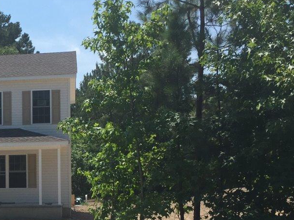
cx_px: -44
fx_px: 586
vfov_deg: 21.1
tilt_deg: +2.7
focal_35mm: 69
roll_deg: -1.1
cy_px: 170
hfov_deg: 25.7
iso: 32
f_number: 2.2
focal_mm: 4.15
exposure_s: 1/2198
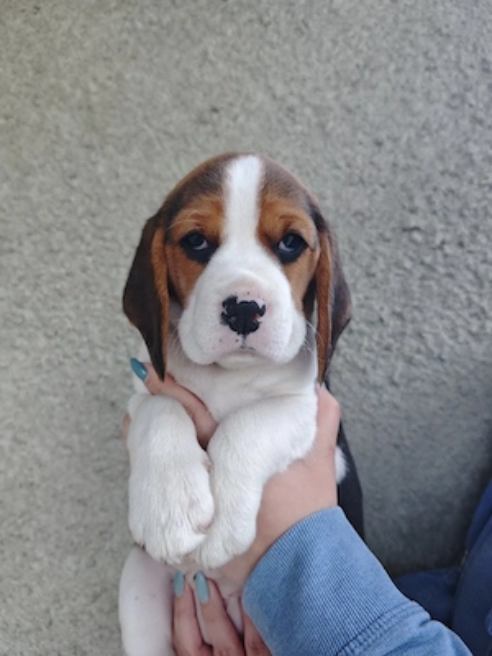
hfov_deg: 58.9
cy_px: 328
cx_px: 246
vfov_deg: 73.9
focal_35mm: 23
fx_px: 436
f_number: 1.6
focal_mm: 6.55
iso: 800
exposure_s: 1/48.1
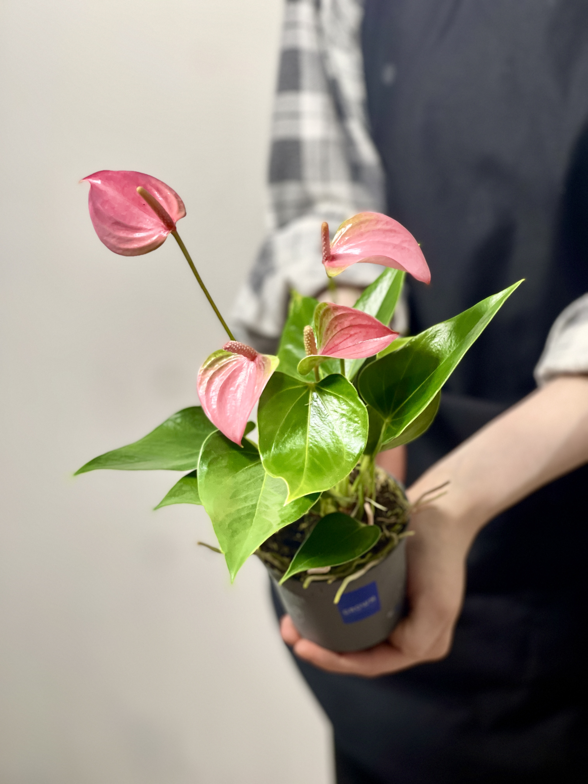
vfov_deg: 30.3
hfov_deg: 22.9
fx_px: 1450
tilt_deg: -23.5
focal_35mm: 64
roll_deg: -0.8
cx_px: 294
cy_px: 392
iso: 125
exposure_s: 1/100
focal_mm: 7.5
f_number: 2.2
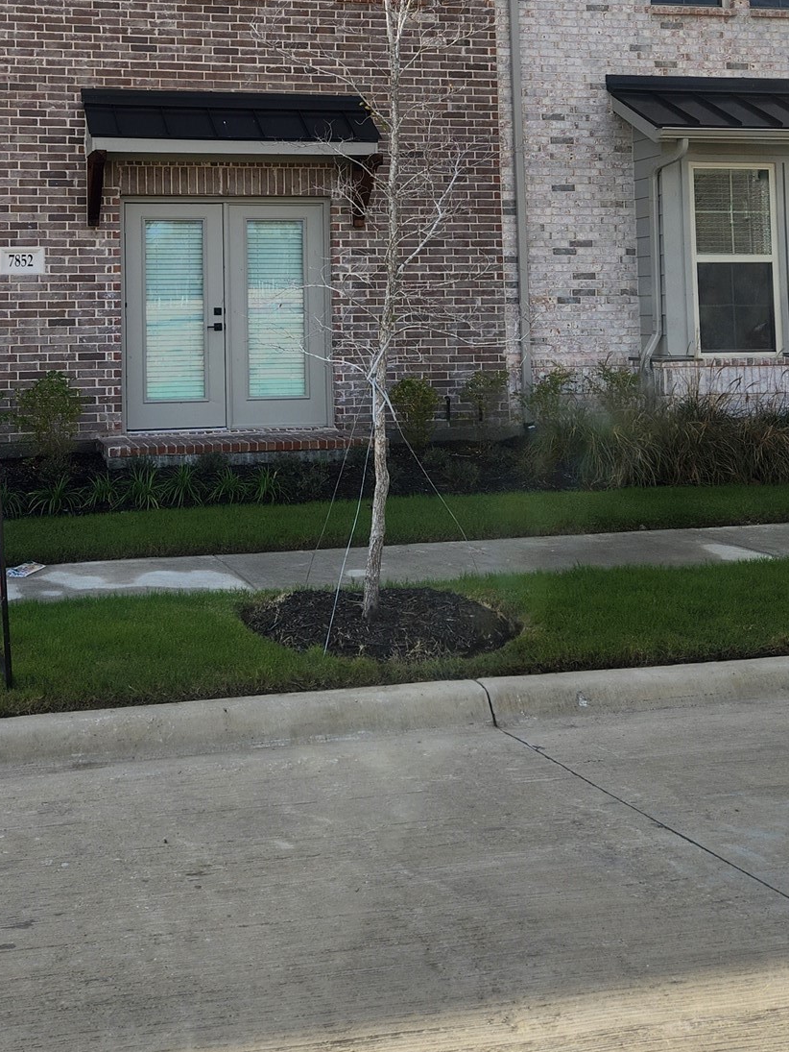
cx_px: 207
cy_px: 227
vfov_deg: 42.1
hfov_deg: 33.0
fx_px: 1306
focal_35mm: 43
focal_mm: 5.4
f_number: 1.8
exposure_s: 1/1775
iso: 20
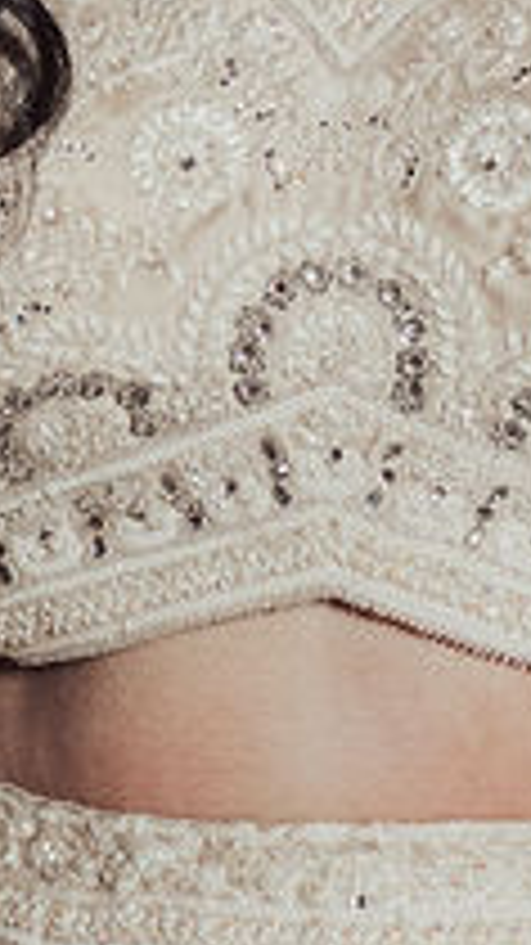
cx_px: 306
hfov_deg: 5.0
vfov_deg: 8.8
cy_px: 207
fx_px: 6113
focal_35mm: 244
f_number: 2.8
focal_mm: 51
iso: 2000
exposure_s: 1/250
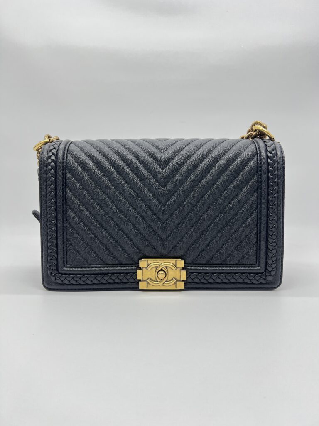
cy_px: 213
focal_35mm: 26
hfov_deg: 53.1
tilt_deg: -6.0
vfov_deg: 67.3
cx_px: 160
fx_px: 319
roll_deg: -0.2
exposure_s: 1/100
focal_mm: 5.7
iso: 40
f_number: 1.5
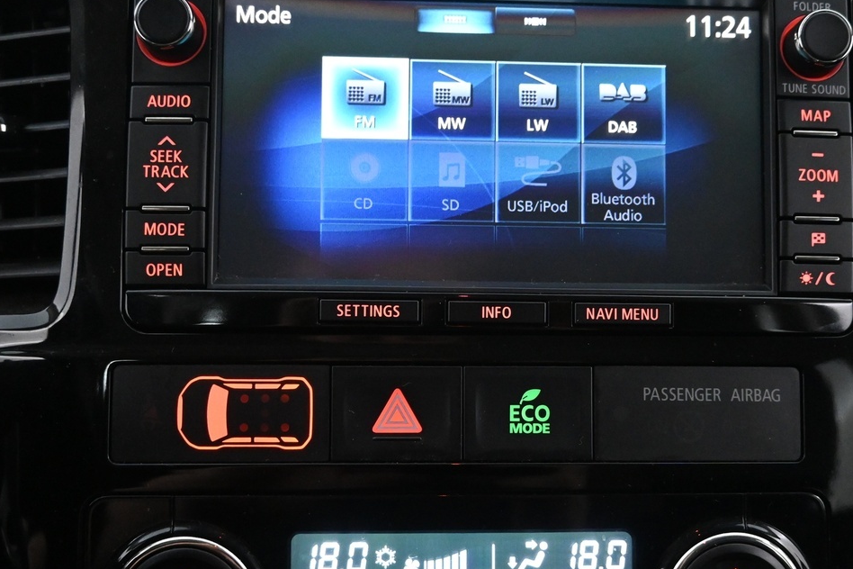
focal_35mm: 41
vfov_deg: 32.5
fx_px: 971
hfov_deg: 47.3
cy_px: 344
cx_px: 475
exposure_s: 1/30
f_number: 3.5
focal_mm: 16
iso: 3200
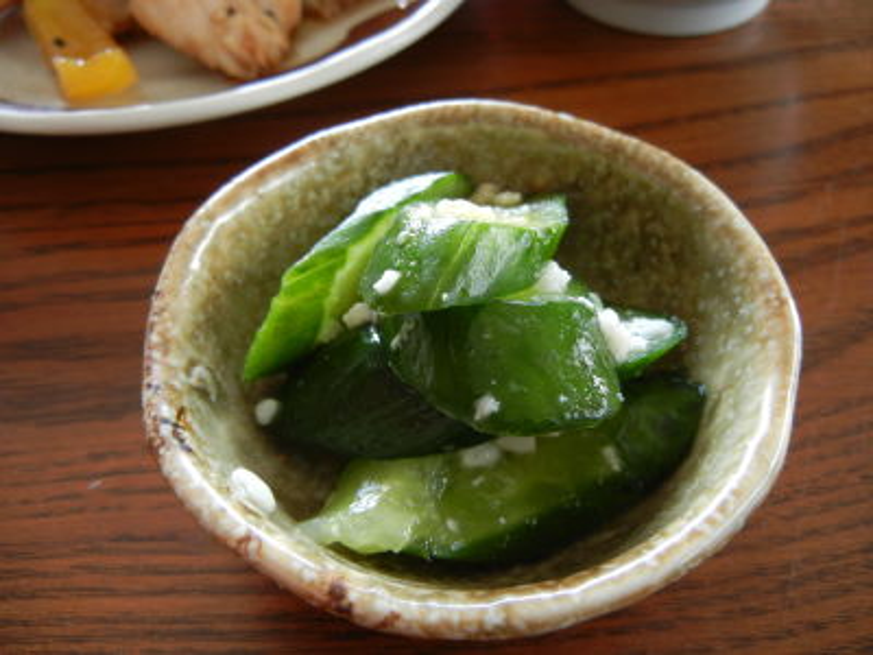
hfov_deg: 60.0
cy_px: 328
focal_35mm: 30
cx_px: 436
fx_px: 757
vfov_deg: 46.8
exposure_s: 1/30
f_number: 3.5
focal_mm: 5.4
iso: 271
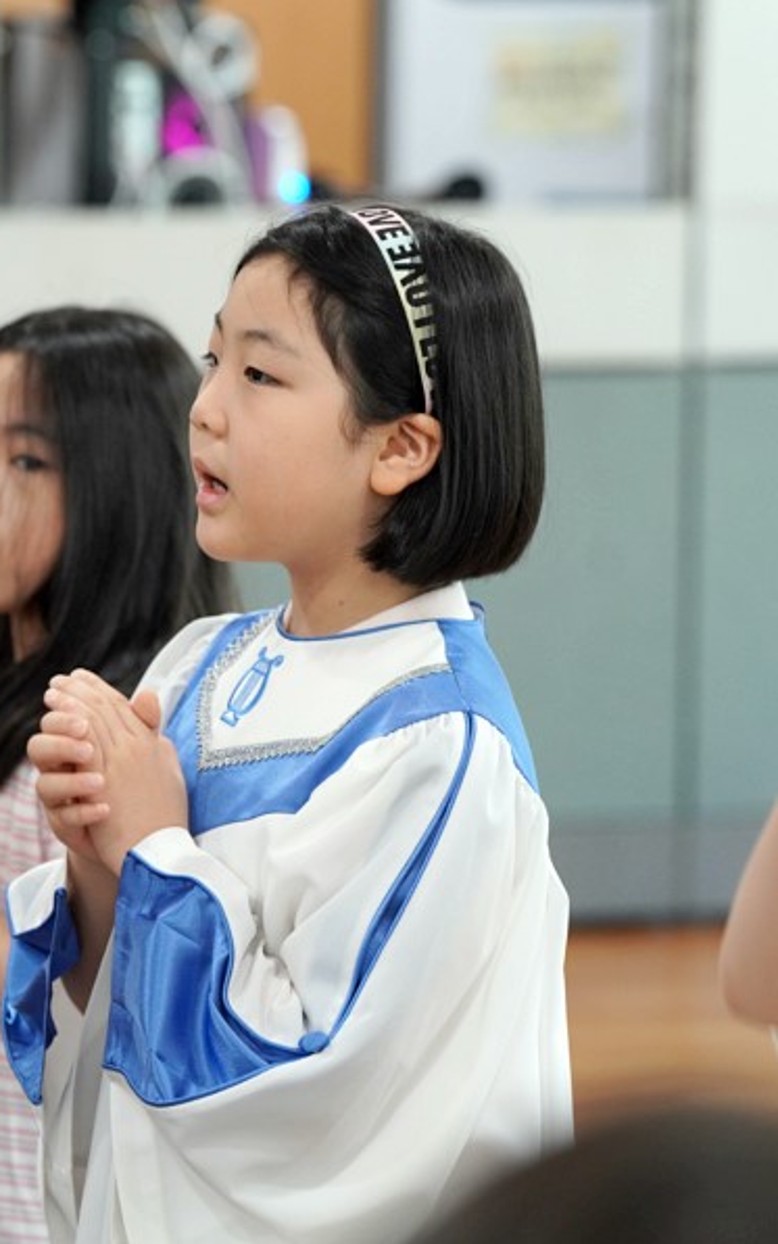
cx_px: 215
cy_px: 620
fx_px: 6880
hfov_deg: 6.5
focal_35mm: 203
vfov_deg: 10.3
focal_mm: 132
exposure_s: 1/160
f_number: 4
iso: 1600
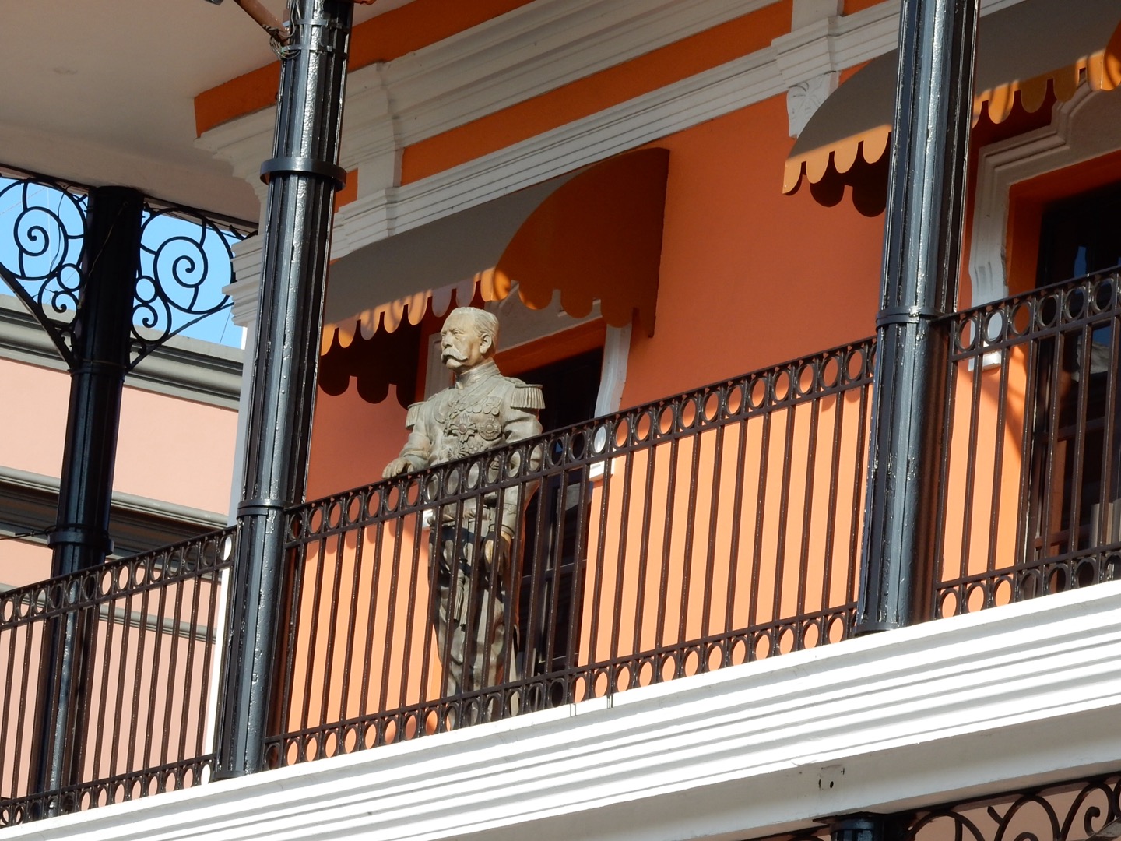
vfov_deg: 7.7
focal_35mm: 193
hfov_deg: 10.2
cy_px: 420
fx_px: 6250
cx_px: 560
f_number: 8
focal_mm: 34.5
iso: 125
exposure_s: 1/200
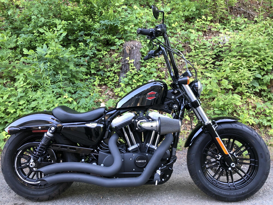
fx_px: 221
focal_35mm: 28
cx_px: 136
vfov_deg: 49.7
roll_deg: +2.6
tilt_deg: -6.9
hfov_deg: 63.4
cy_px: 102
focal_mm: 4
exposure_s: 1/30
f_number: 1.8
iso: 32
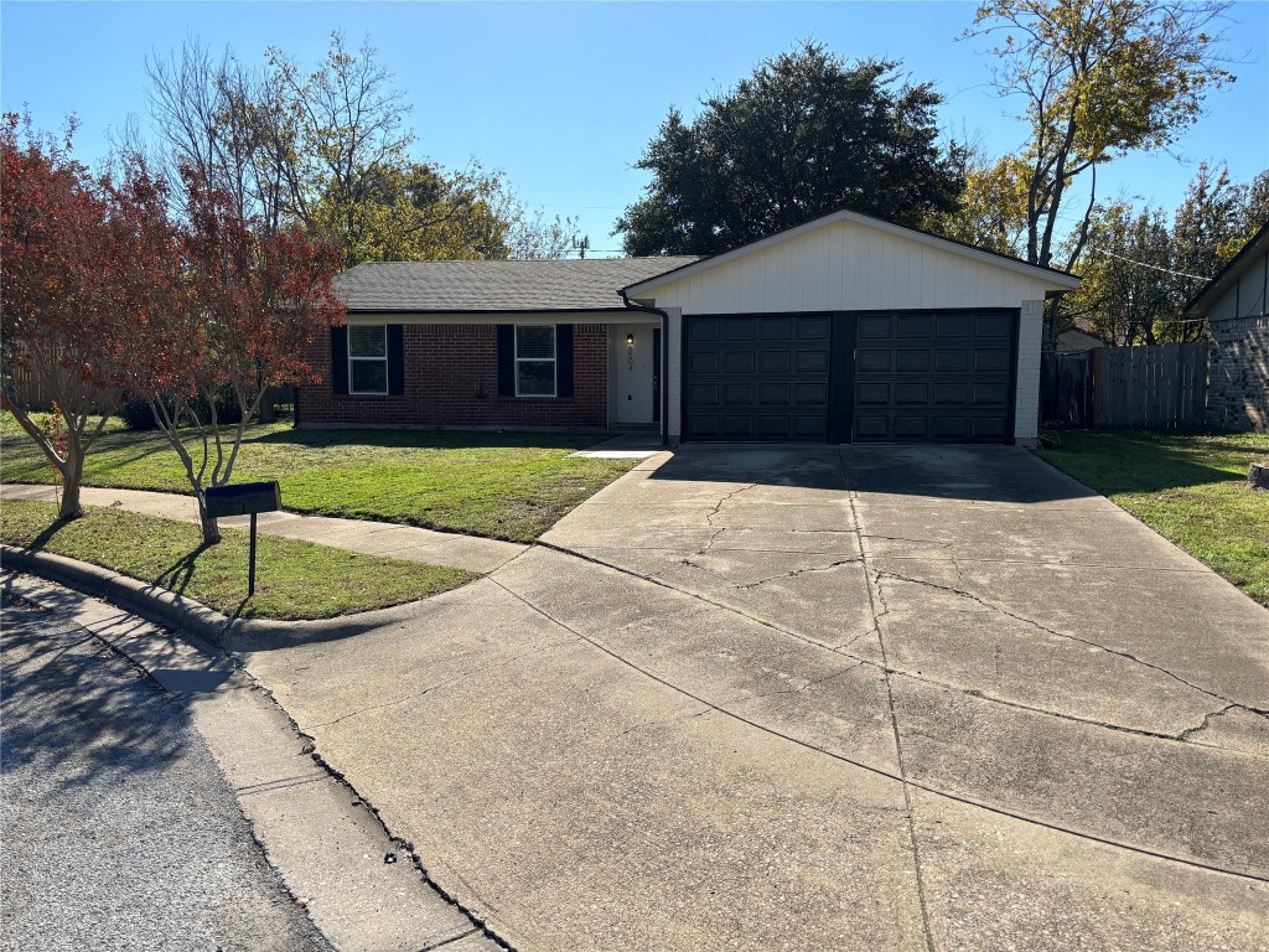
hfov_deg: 67.3
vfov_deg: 53.1
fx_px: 953
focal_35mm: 26
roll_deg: +0.2
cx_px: 634
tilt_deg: -5.8
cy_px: 476
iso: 50
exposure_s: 1/3413
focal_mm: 5.96
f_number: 1.6
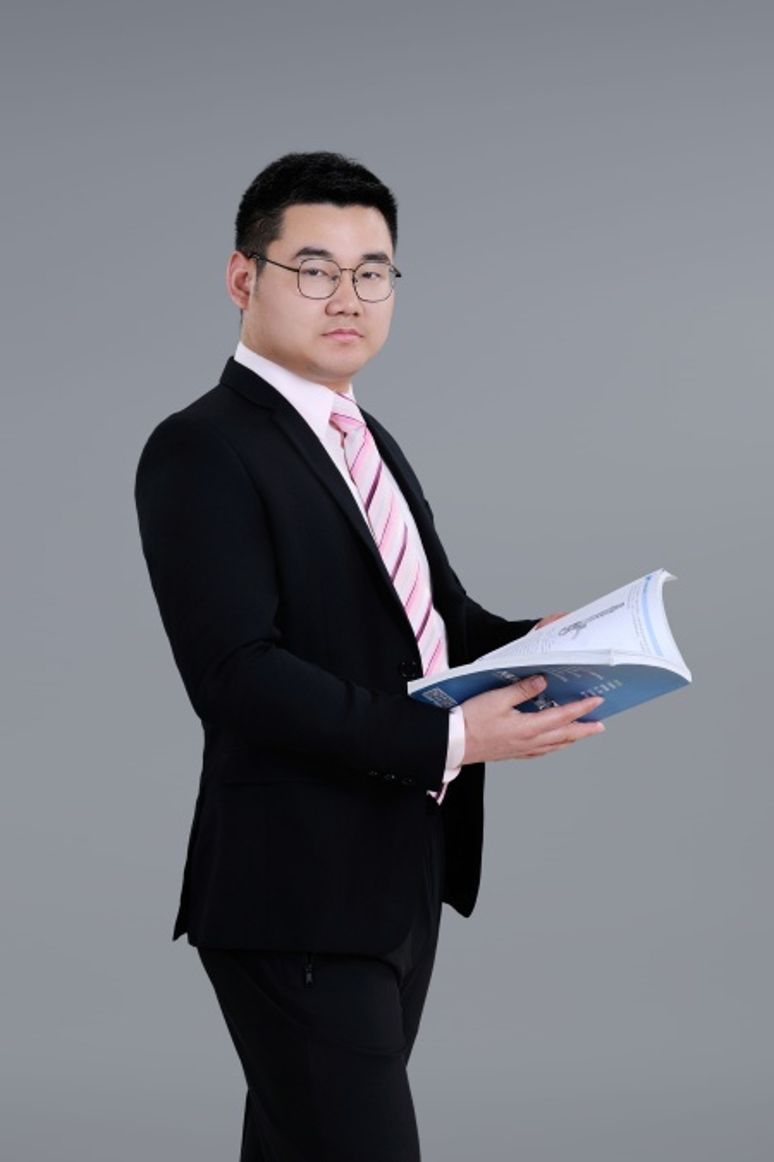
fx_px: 2741
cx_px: 387
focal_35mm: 85
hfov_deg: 16.1
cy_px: 581
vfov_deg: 23.9
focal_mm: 85
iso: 100
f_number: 9
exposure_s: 1/125
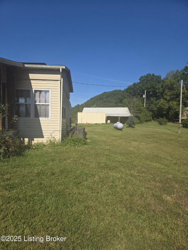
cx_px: 94
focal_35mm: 23
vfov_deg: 73.9
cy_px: 125
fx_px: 167
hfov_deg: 58.9
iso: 25
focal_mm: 5.4
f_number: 1.8
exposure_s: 1/2497
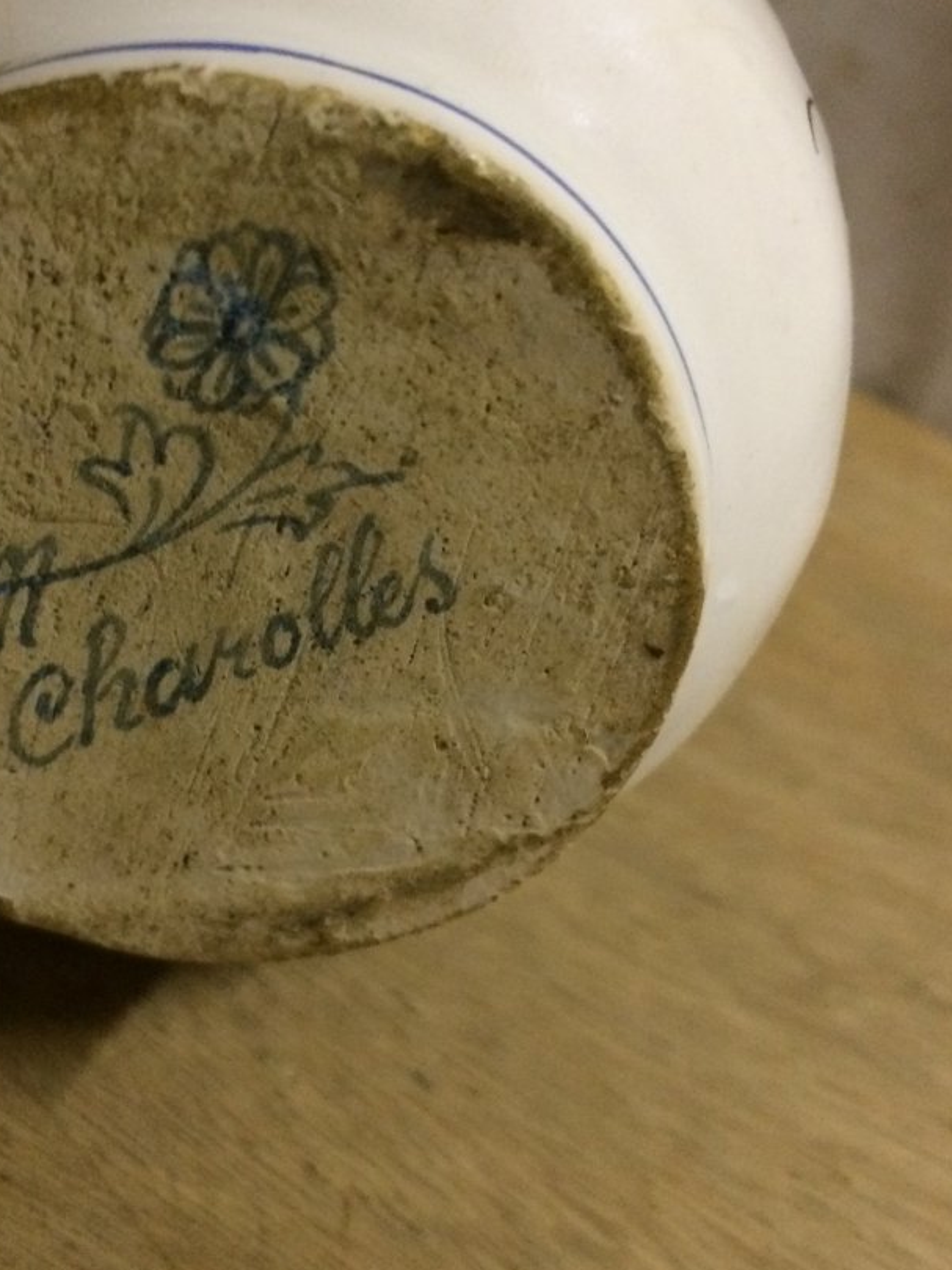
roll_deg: -22.3
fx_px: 1576
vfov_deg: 43.8
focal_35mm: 43
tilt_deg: -36.5
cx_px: 282
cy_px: 565
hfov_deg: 33.2
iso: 320
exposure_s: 1/25
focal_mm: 4.15
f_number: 2.2
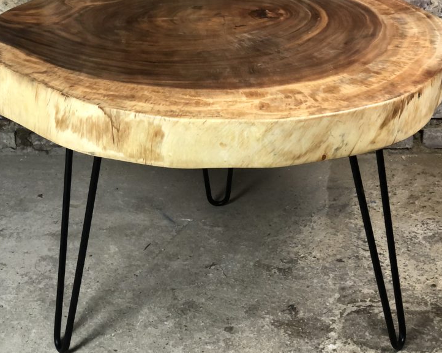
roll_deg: +3.4
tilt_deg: -29.4
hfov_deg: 26.4
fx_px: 941
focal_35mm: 72
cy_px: 191
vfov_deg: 21.2
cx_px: 212
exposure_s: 1/33
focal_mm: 6
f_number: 2.4
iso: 125
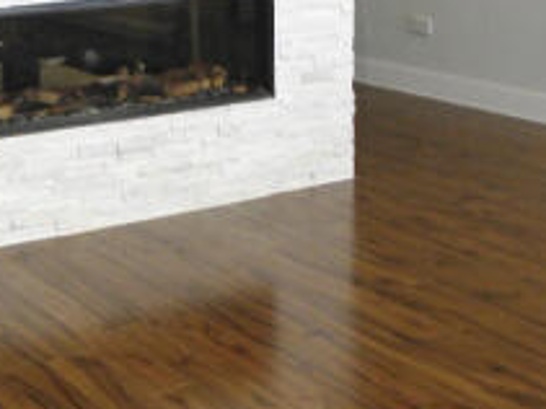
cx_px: 94
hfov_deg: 26.5
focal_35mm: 72
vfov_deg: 19.8
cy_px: -1
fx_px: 1135
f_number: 2.8
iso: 143
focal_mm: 4.6
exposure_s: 1/80.8
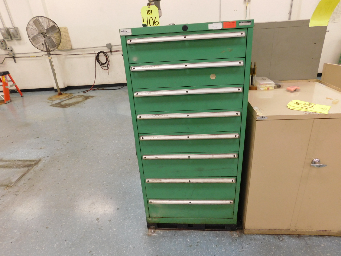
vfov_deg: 58.9
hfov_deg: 73.9
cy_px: 128
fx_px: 227
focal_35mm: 23
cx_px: 170
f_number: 3
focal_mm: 4
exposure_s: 1/30
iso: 180
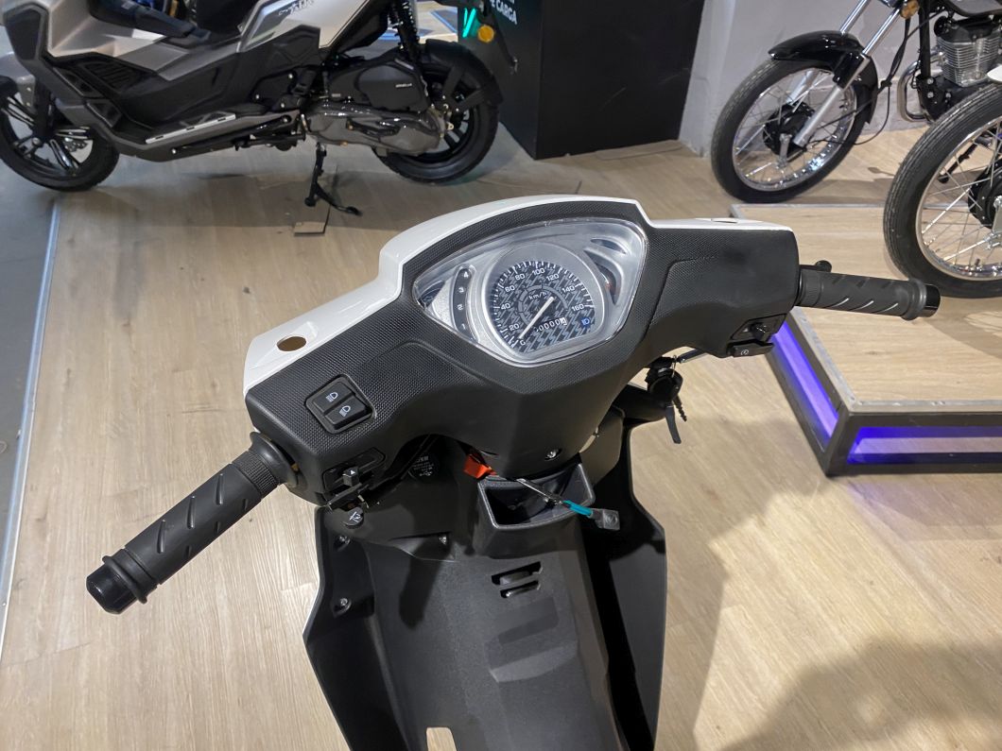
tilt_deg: -38.4
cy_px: 376
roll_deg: +1.3
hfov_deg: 67.3
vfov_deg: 53.1
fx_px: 753
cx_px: 501
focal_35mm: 26
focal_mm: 4.25
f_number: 1.8
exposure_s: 1/50
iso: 80
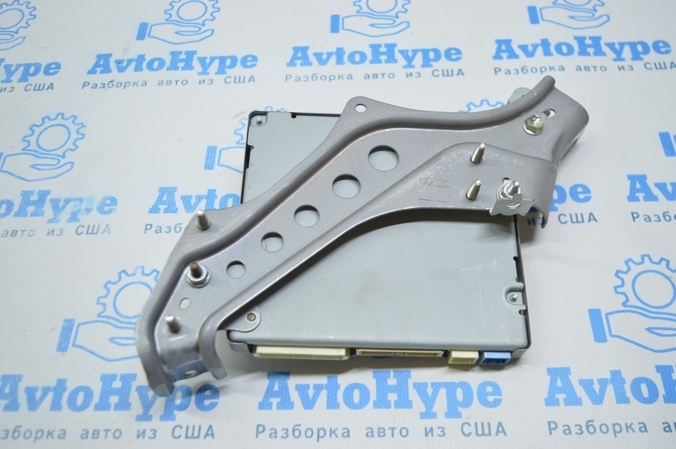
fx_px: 647
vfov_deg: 38.3
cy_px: 224
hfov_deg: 55.1
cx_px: 338
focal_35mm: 34
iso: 400
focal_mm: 23
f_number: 3.8
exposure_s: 1/60
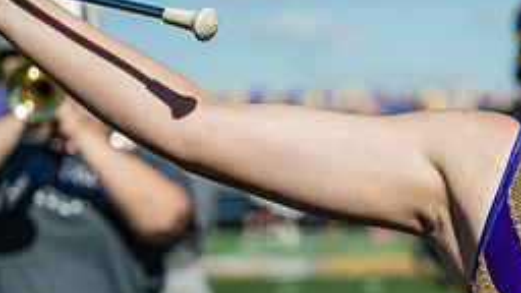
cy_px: 158
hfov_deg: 12.7
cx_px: 580
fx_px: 2293
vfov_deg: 7.3
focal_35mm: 166
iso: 80
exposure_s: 1/1600
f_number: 3.2
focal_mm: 70
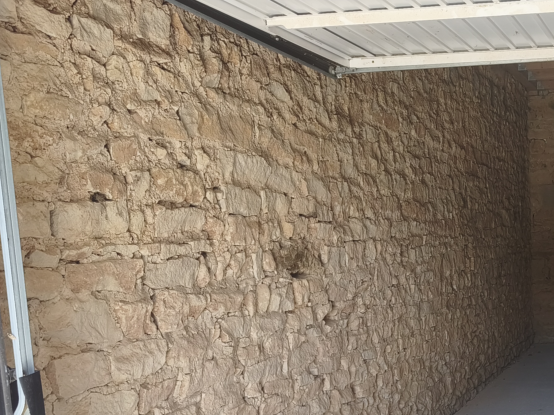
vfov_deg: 27.3
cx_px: 543
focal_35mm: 52
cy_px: 347
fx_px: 832
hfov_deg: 33.9
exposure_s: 1/100
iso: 125
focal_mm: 6.06
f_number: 1.7
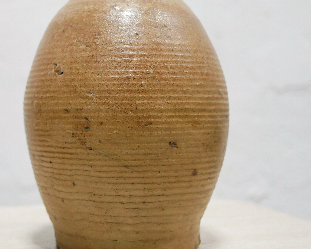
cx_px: 81
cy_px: 106
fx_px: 571
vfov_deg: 24.6
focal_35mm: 62
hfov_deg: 30.0
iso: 1250
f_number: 1.7
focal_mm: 20
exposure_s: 1/60
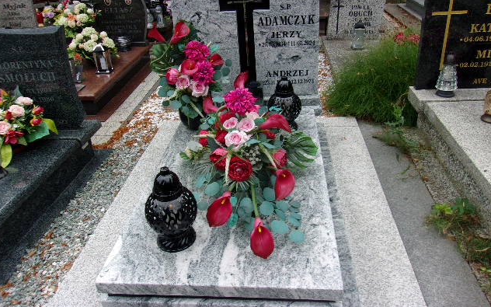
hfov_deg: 64.6
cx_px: 245
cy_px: 122
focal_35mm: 29
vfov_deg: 42.9
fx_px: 388
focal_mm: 4.9
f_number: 10.4
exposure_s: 1/42
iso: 80
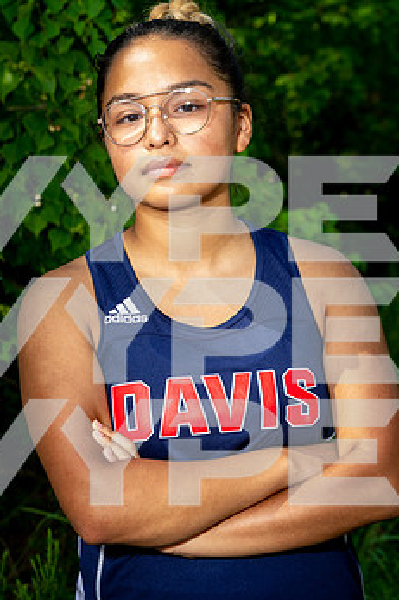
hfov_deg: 16.4
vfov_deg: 24.5
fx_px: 1381
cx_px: 152
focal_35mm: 83
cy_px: 332
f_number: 7.1
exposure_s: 1/125
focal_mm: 64
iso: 100
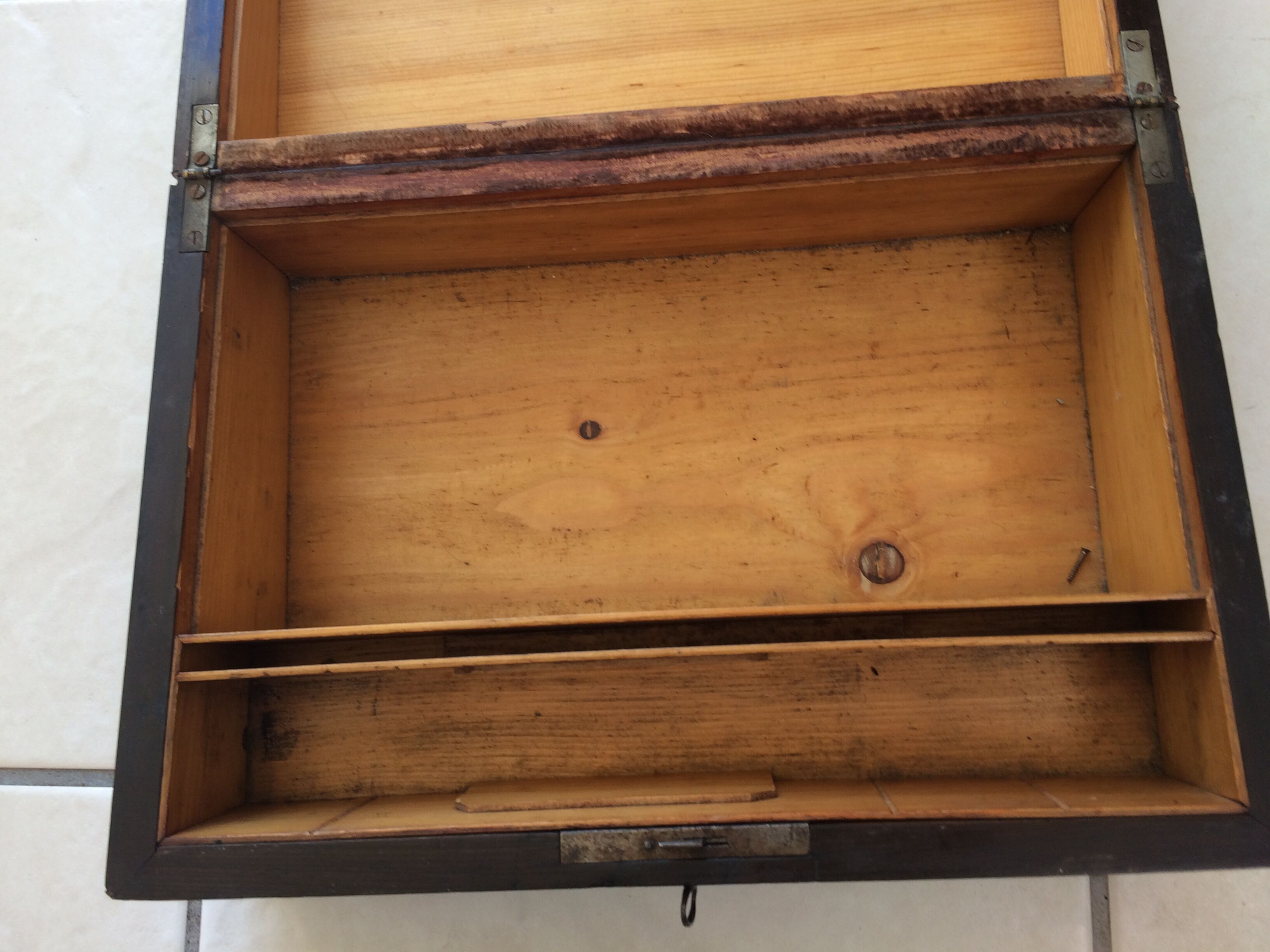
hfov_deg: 61.7
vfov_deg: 48.2
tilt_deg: -82.2
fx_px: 1064
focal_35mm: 29
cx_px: 635
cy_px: 476
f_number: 2.2
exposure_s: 1/50
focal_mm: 4.15
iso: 40
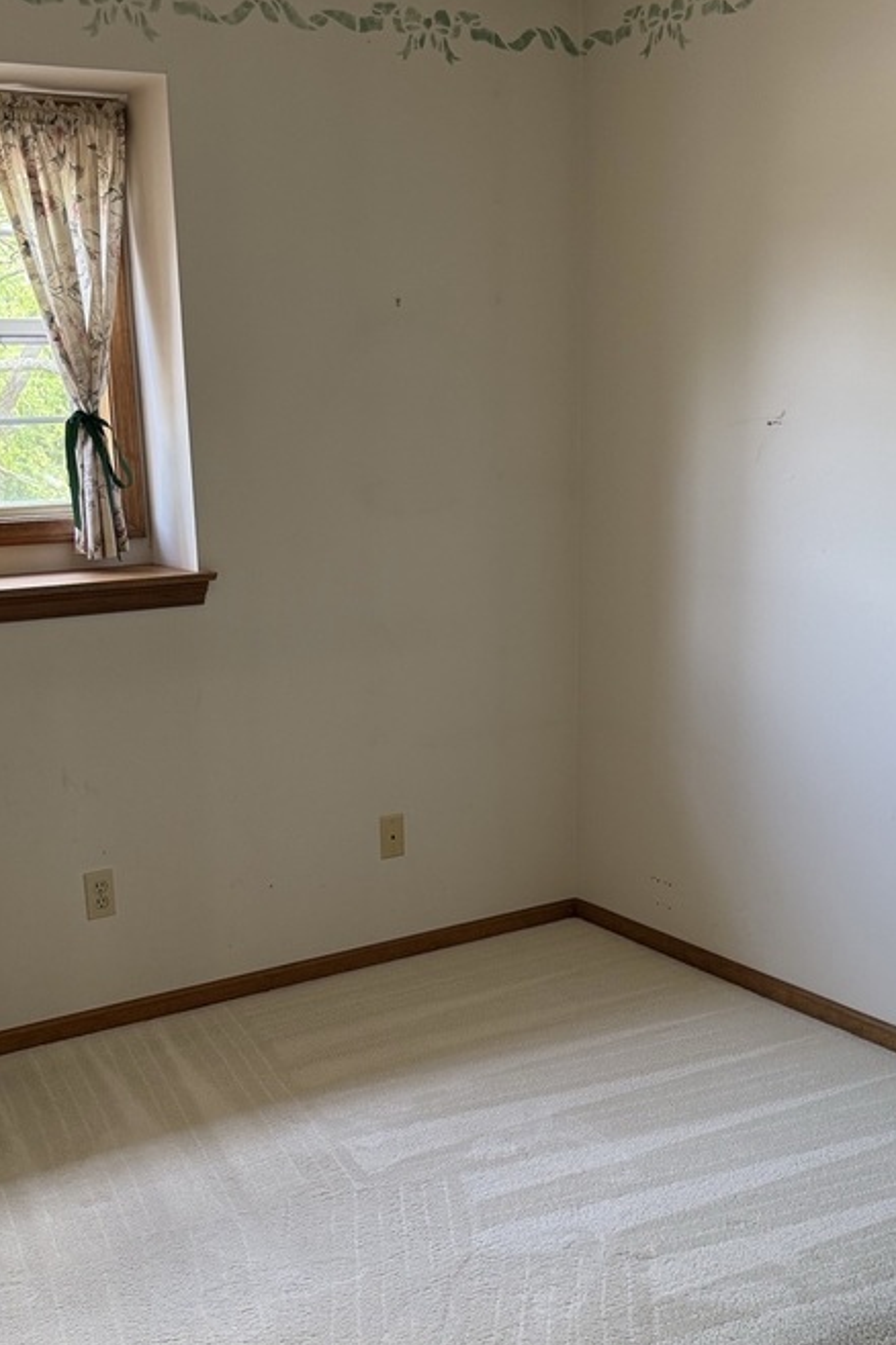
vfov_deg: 47.2
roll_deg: +1.1
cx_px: 401
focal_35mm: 41
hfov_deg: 32.6
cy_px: 803
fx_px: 1532
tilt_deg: -14.2
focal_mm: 6.76
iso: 200
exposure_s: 1/146
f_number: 1.78
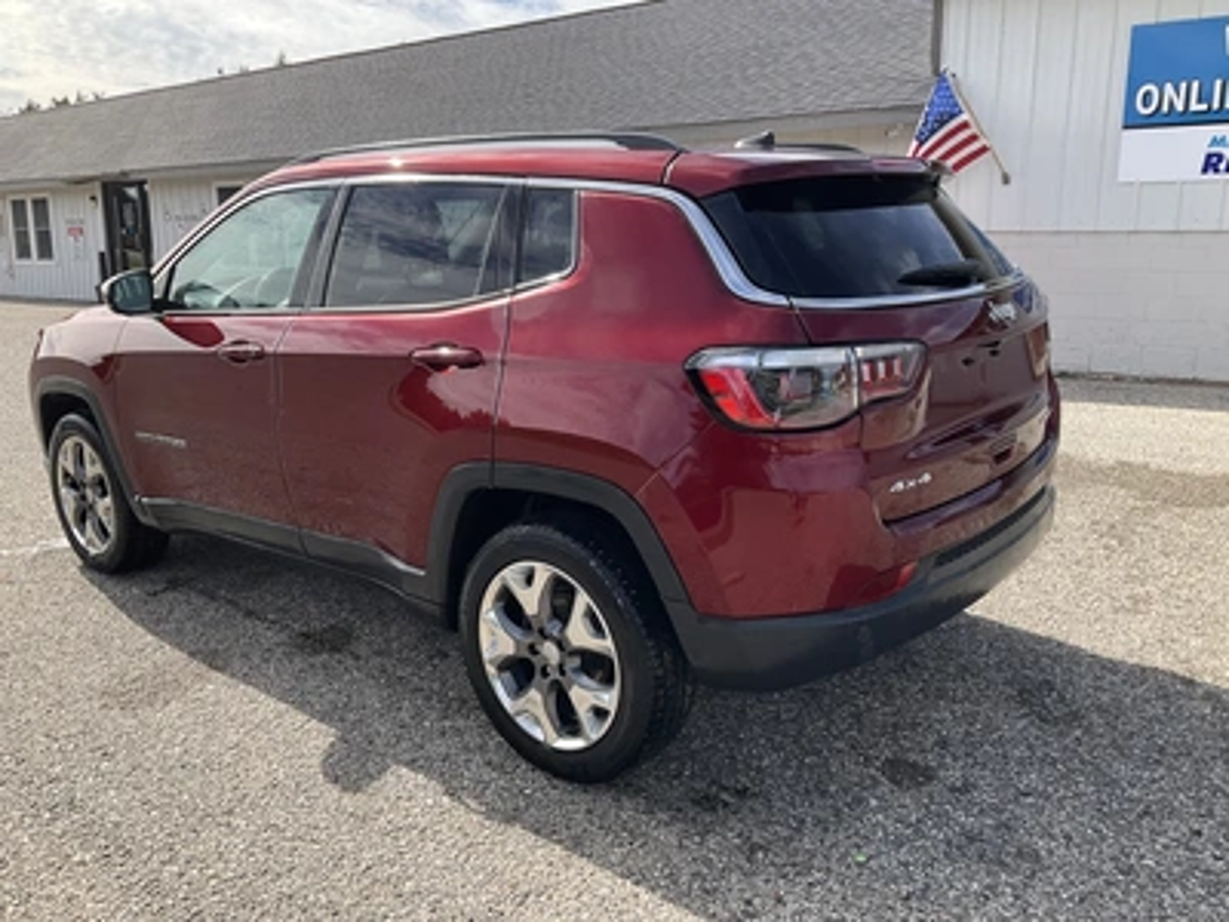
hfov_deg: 61.7
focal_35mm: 29
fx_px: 1030
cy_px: 461
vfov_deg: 48.2
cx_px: 614
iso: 25
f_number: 1.8
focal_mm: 3
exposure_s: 1/781
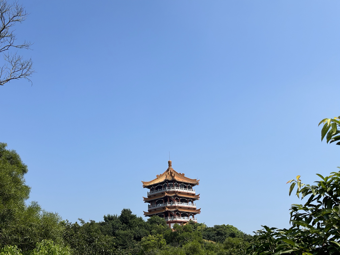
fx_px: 471
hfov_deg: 39.7
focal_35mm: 48
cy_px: 128
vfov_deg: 30.3
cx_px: 170
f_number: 1.78
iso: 100
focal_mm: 6.86
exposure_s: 1/7634
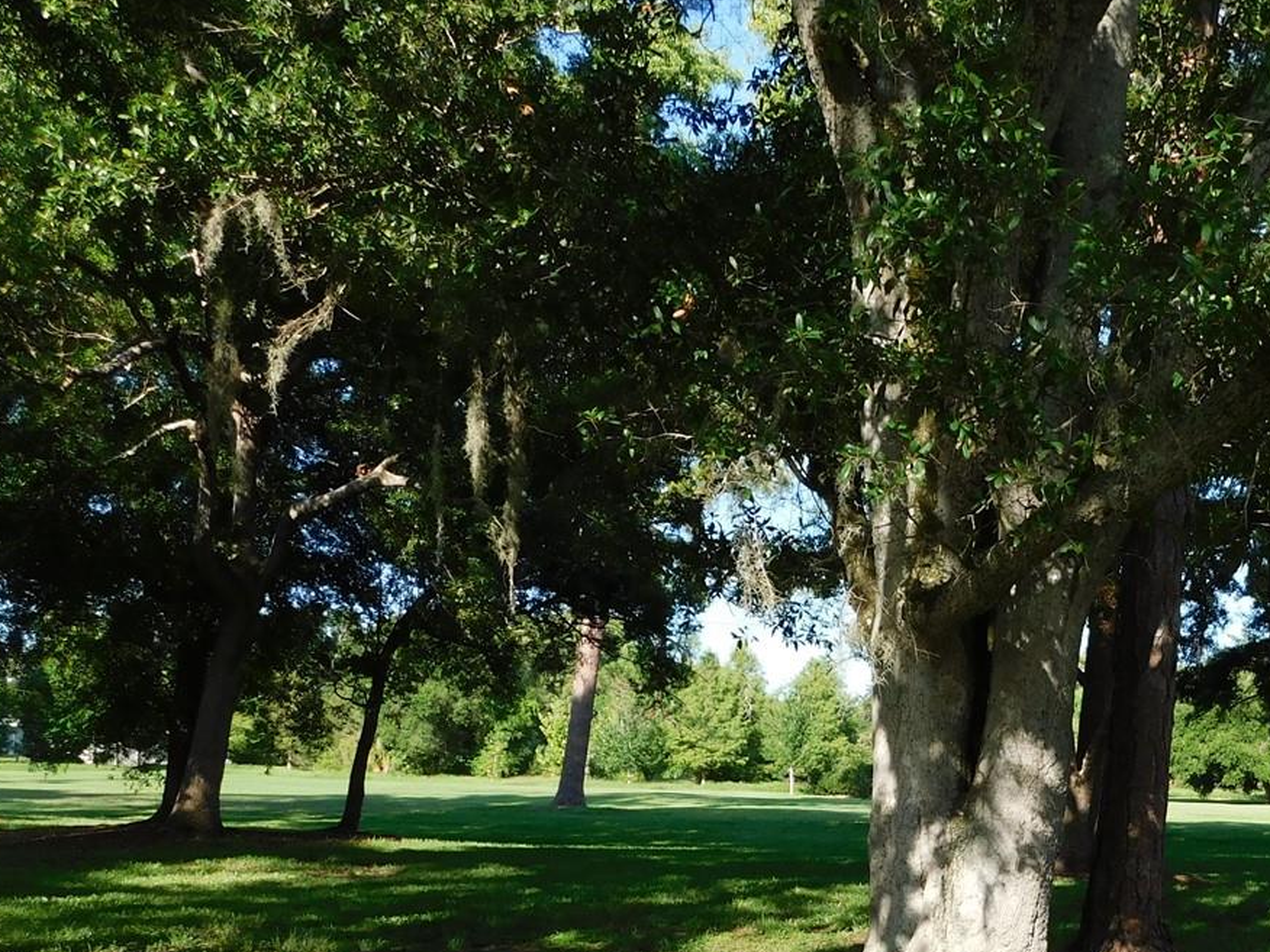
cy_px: 800
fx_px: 1541
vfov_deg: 33.1
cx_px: 952
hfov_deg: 43.4
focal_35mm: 42
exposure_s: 1/500
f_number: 3
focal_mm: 4
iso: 125
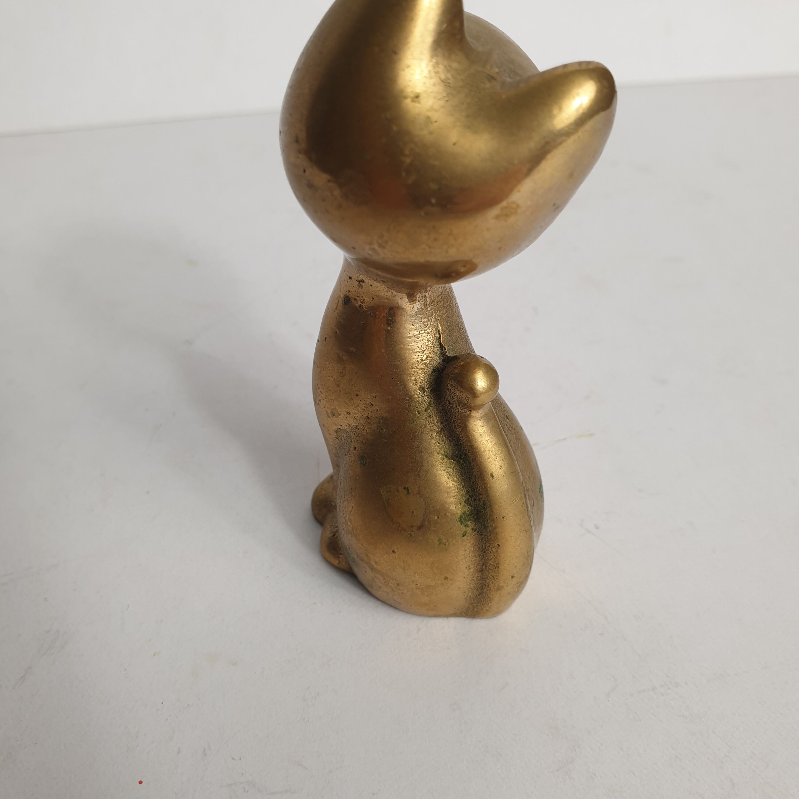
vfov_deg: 52.5
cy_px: 370
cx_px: 398
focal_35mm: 31
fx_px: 810
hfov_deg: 52.5
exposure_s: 1/50
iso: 50
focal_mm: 4.3
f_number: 2.4
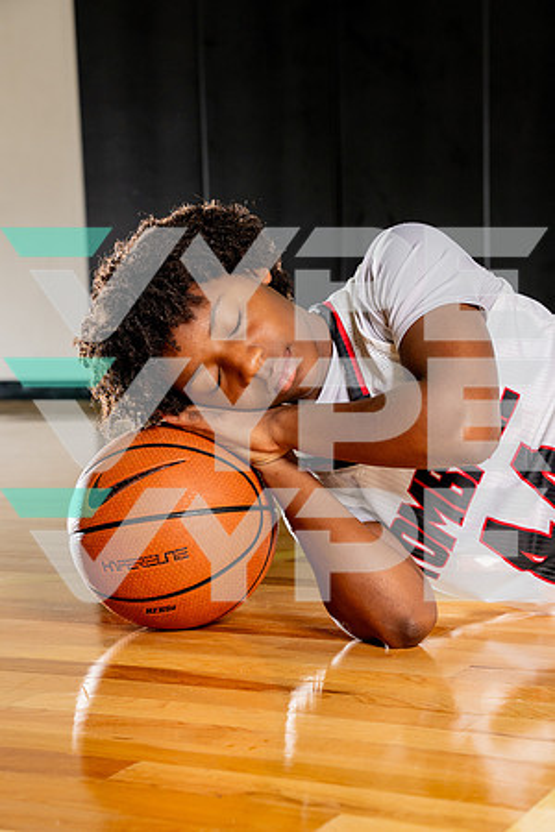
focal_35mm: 70
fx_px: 1619
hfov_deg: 19.5
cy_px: 416
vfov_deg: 28.8
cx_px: 278
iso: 640
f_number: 7.1
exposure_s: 1/200
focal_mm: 70
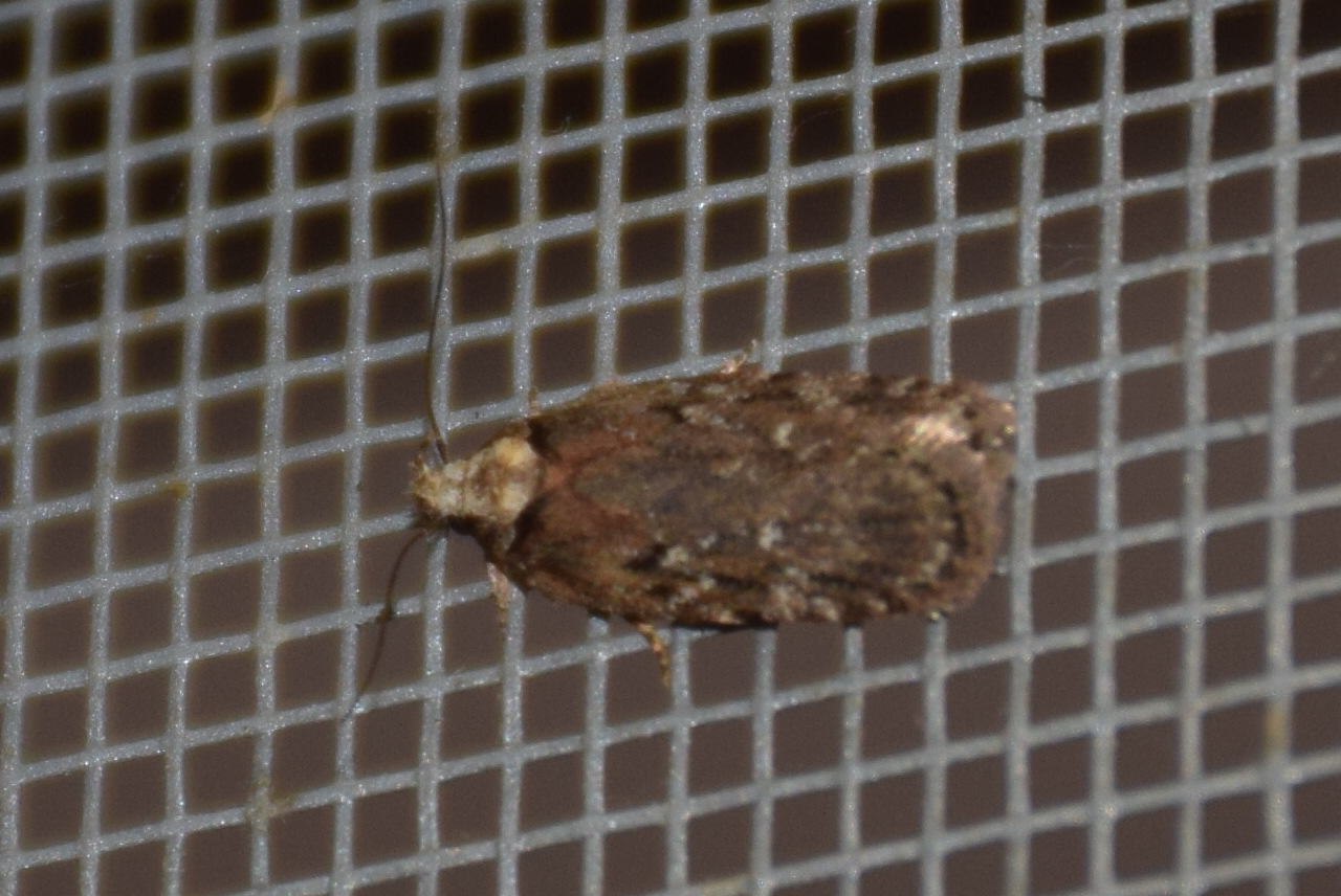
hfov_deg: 9.8
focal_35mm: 210
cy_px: 448
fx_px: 7829
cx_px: 670
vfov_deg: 6.6
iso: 320
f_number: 5.6
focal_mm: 140
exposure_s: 1/60
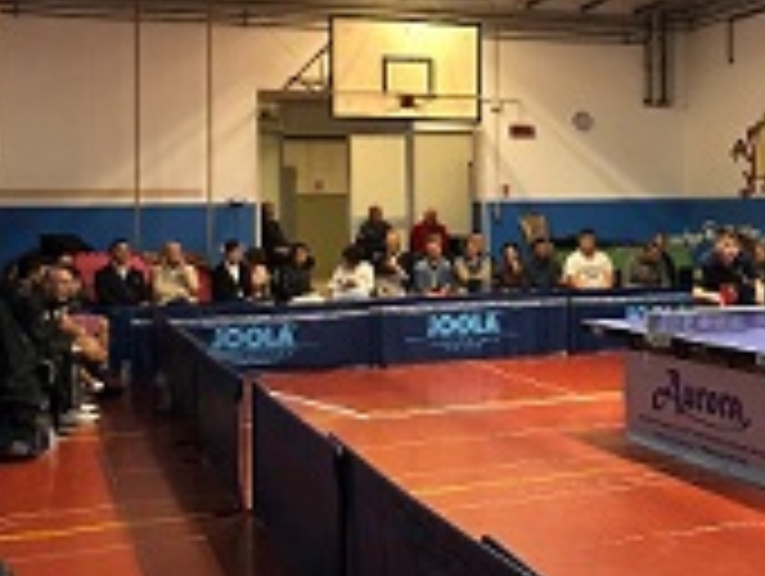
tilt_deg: +0.0
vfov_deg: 24.8
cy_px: 218
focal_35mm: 59
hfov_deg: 31.5
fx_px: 1306
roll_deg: +0.4
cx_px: 646
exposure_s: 1/17
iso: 80
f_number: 1.8
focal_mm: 3.99
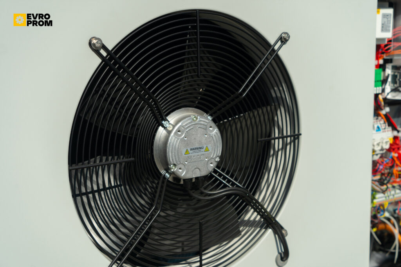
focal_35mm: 53
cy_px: 134
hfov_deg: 37.5
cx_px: 200
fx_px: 590
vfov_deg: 25.5
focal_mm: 53
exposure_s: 1/800
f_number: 5.6
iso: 100
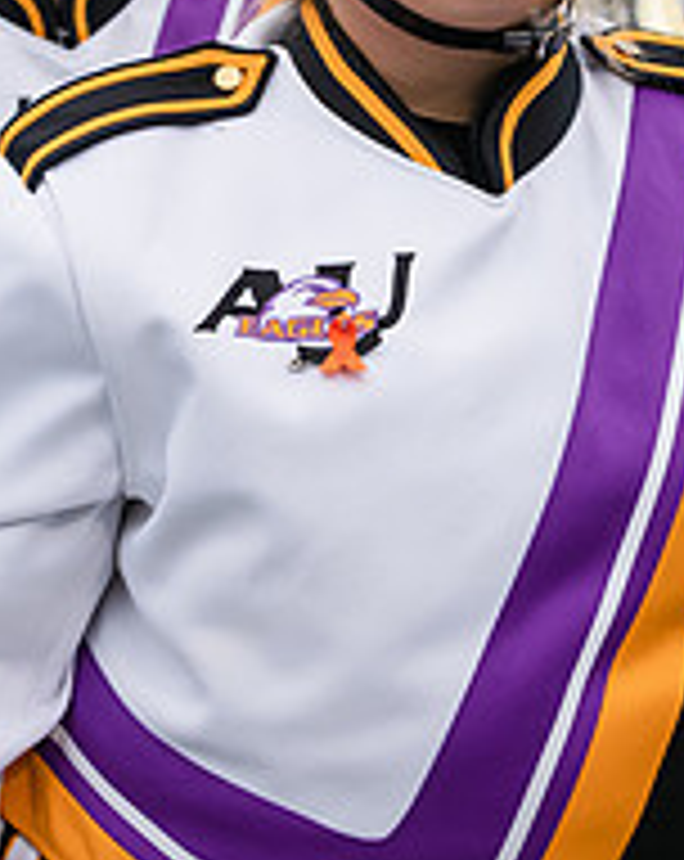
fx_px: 5077
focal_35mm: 200
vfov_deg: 9.6
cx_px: 324
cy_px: 115
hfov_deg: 7.7
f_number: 7.1
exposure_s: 1/640
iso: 500
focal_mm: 70
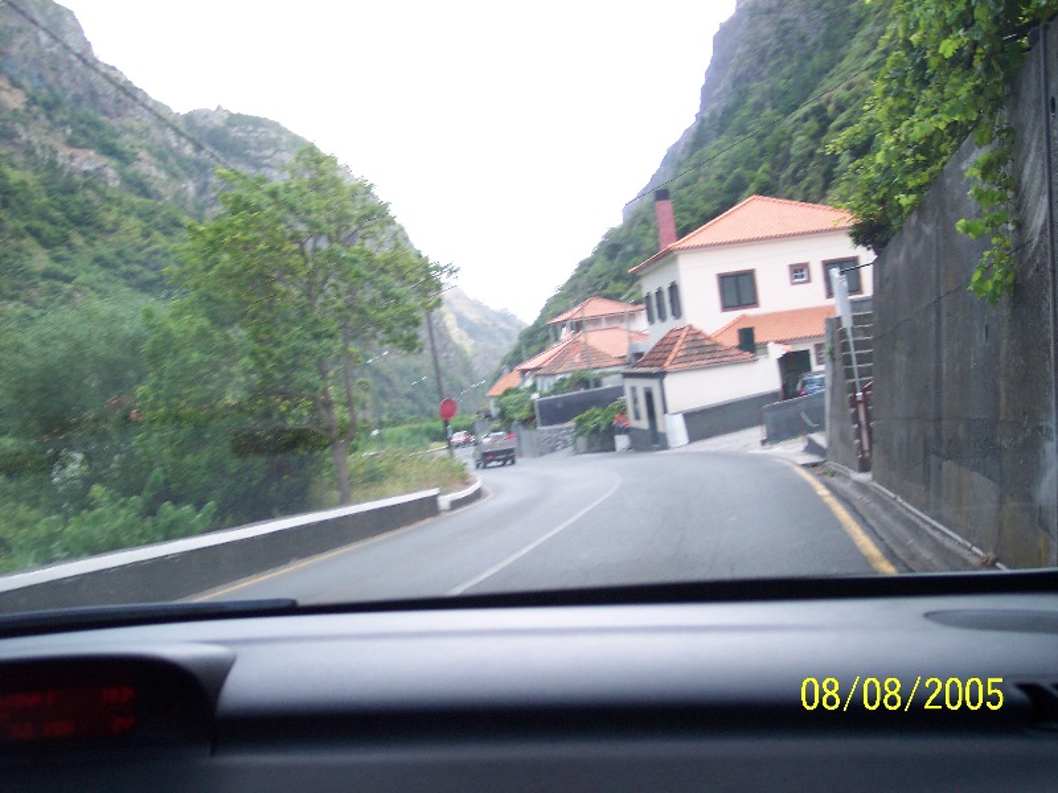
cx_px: 529
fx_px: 1161
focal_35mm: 38
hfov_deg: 49.0
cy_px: 396
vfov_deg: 37.7
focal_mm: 8
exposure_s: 1/180
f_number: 2.8
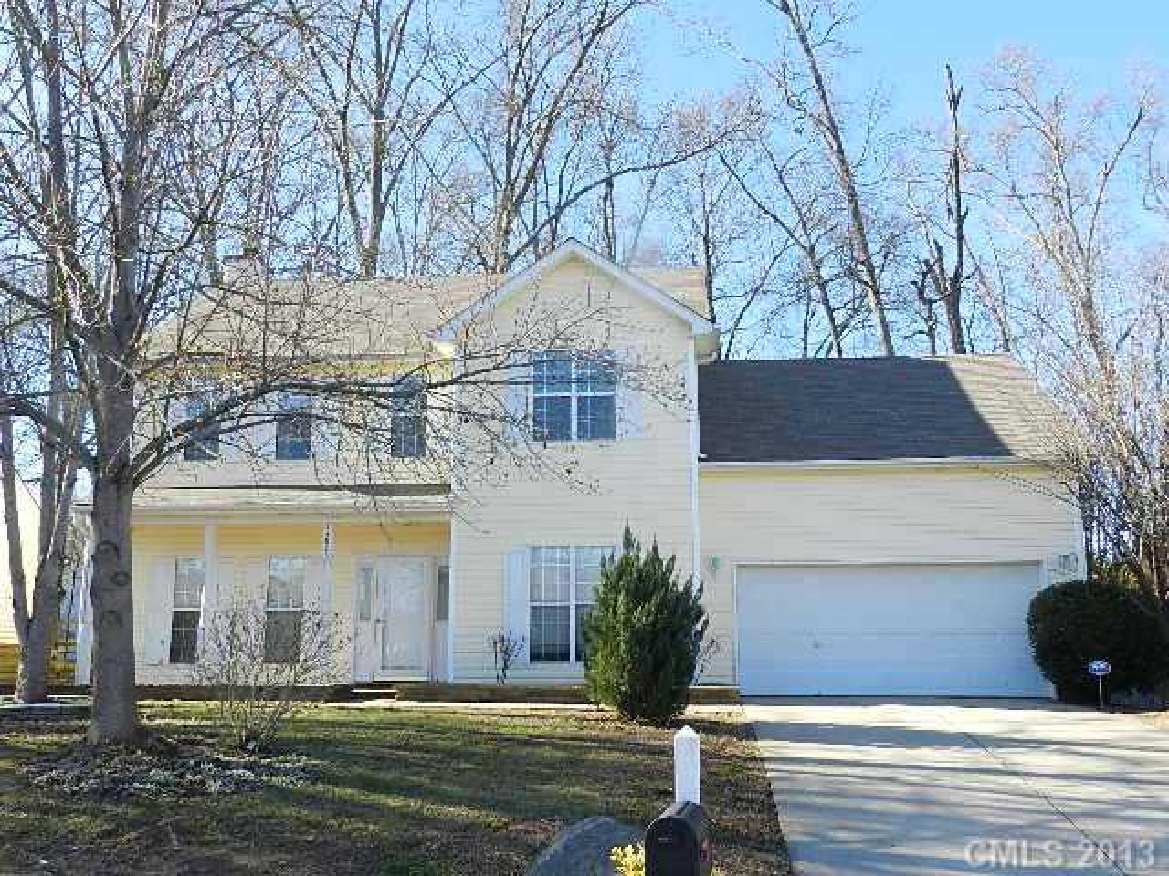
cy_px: 438
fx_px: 1081
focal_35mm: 32
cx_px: 584
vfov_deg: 44.2
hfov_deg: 56.8
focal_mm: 5.6
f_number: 4
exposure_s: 1/250
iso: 160
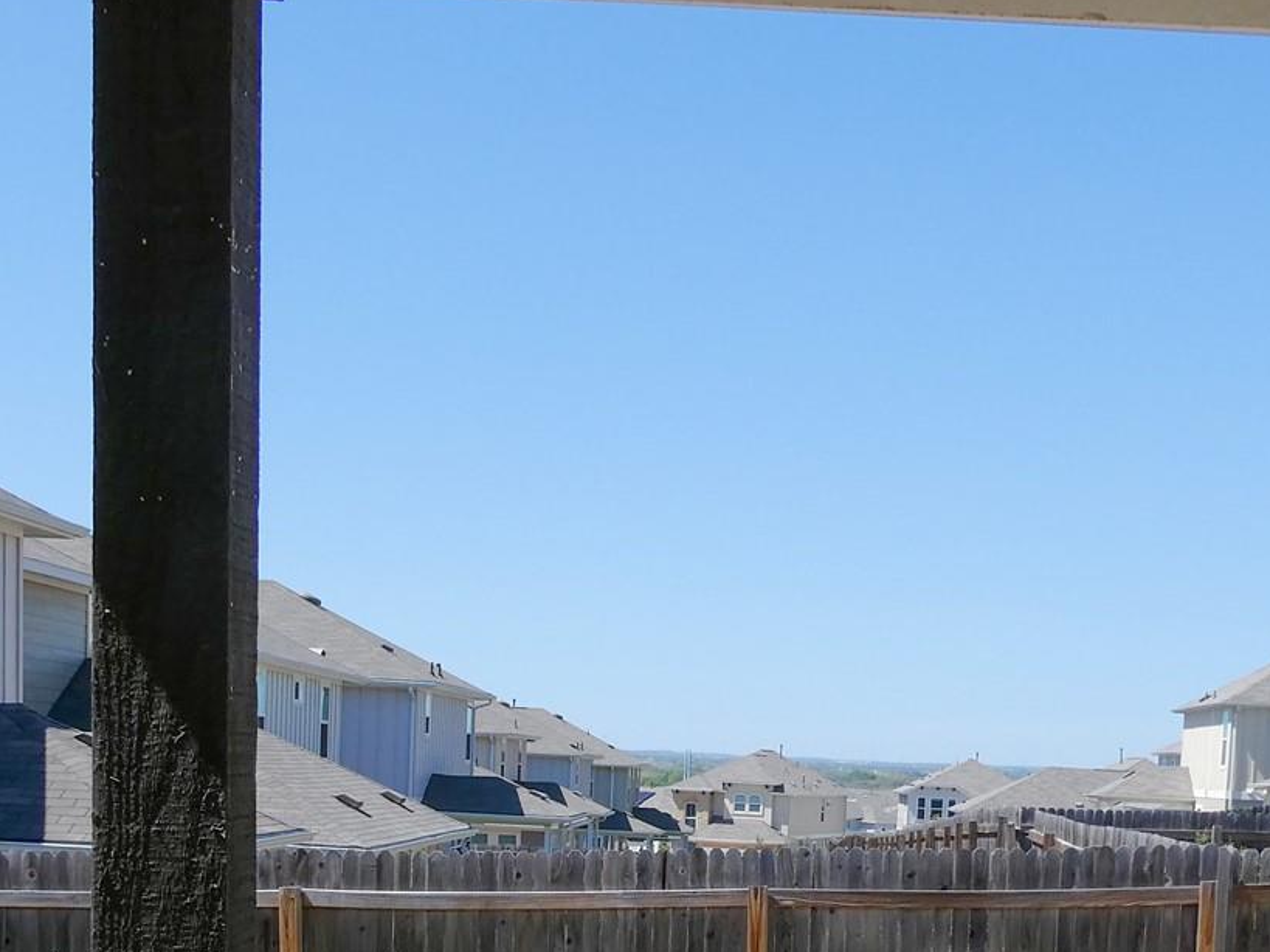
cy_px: 1034
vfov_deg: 23.0
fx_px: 2201
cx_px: 644
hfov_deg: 32.2
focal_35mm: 60
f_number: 3.3
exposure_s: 1/1000
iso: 80
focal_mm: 4.3
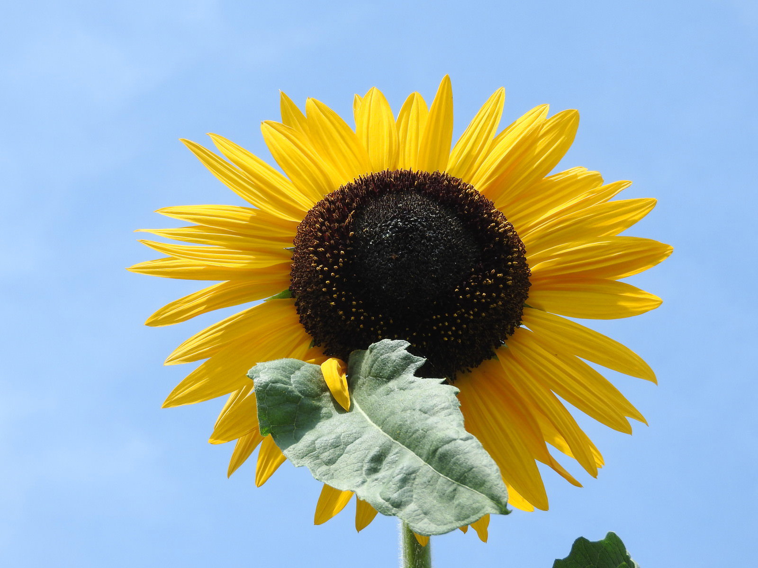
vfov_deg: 14.1
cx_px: 379
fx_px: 2299
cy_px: 284
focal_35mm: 105
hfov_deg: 18.7
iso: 100
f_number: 4.8
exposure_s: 1/500
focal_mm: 18.8
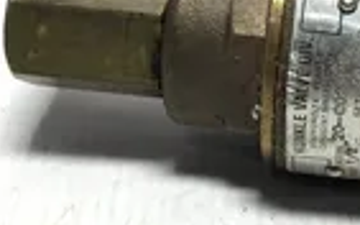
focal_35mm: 93
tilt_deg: -31.2
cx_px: 337
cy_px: 8
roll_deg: -2.5
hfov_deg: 21.7
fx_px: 912
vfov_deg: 13.9
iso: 40
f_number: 2.4
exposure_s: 1/120
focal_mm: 3.3
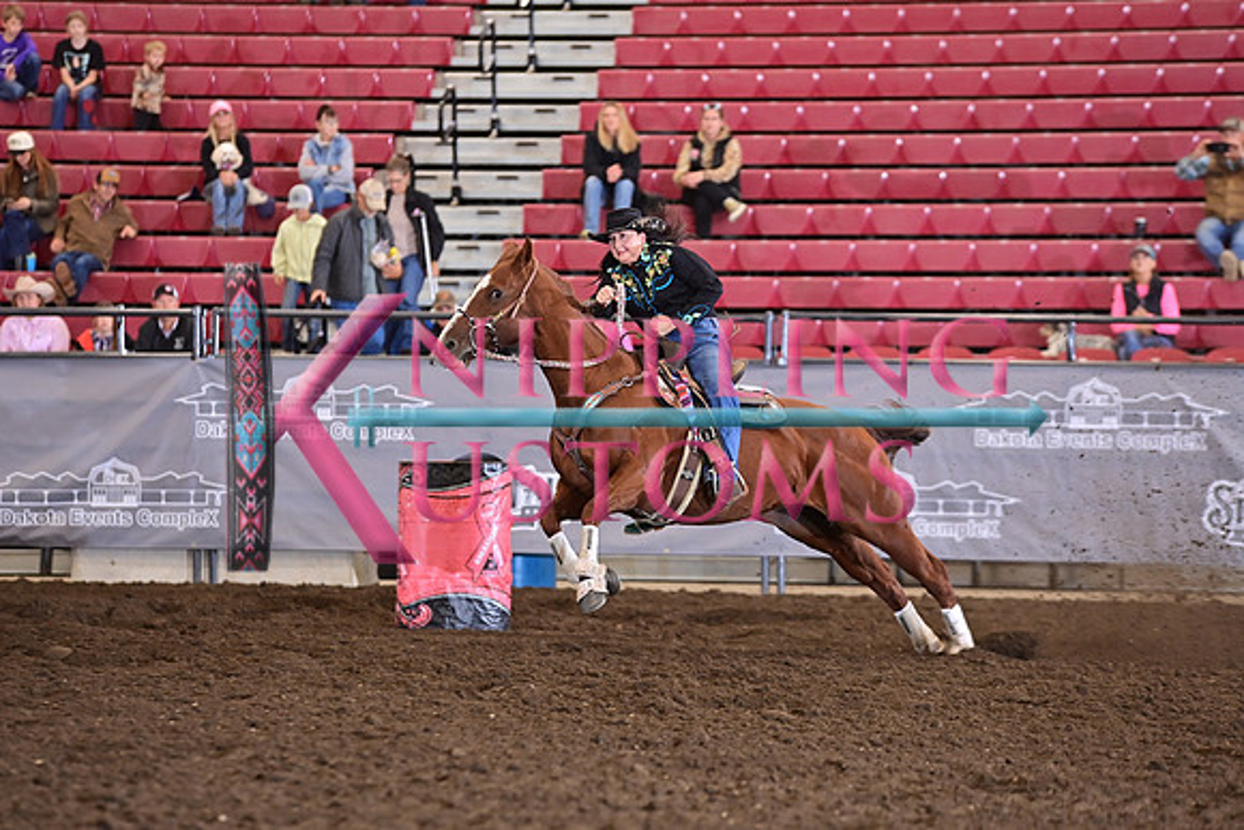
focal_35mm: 200
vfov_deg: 6.9
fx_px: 6912
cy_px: 415
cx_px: 622
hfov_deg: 10.3
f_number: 4
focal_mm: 200
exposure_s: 1/200
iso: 1250
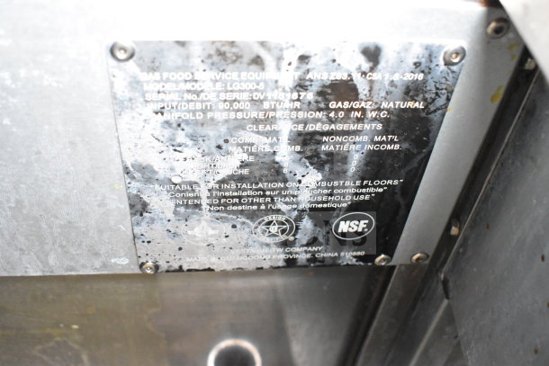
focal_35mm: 38
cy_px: 183
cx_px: 274
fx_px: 572
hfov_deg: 51.3
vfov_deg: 35.5
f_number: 5.6
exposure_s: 1/125
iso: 6400
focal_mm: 25
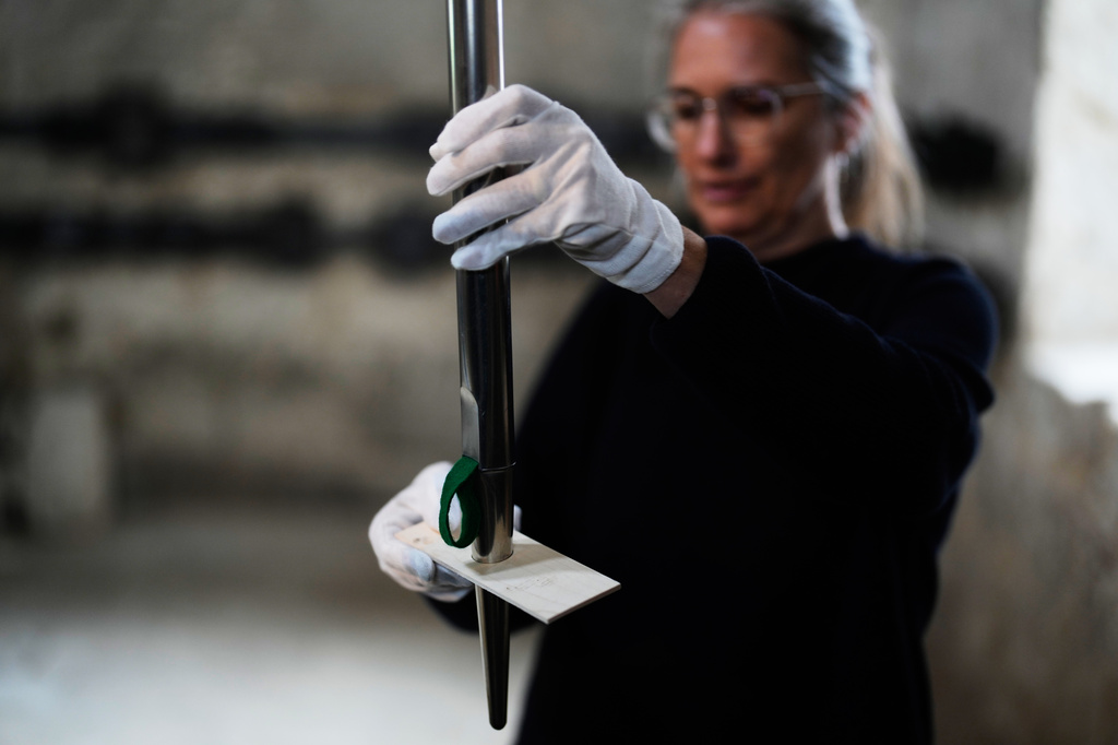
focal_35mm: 50
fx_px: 1552
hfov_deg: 39.6
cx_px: 559
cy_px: 372
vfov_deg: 27.0
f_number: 1.2
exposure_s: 1/160
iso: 400
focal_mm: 50
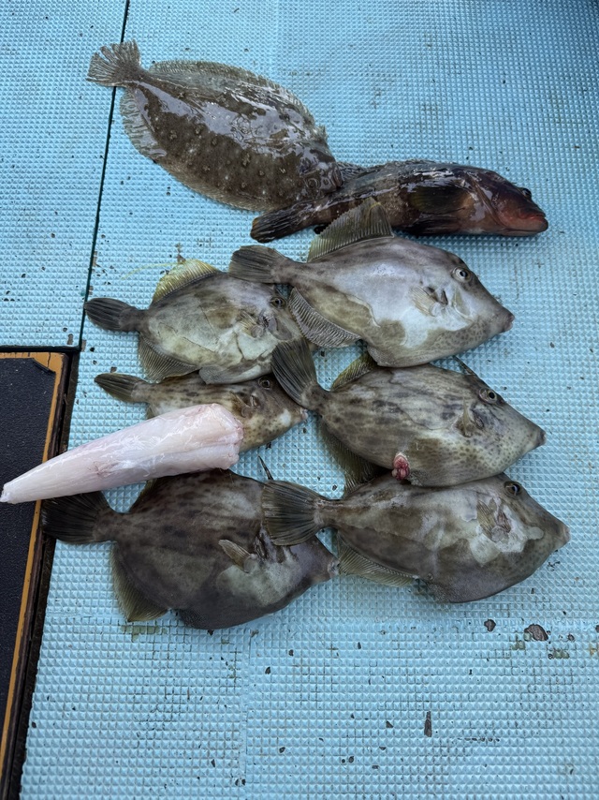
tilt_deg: -74.9
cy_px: 400
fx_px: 554
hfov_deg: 56.8
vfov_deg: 71.6
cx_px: 300
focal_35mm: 24
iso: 80
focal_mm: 6.76
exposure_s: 1/584
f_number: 1.78
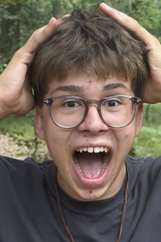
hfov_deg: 23.8
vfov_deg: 35.0
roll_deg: +2.2
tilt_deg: -7.5
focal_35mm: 57
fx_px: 382
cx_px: 89
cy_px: 111
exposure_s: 1/30
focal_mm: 6.76
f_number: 1.78
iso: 640
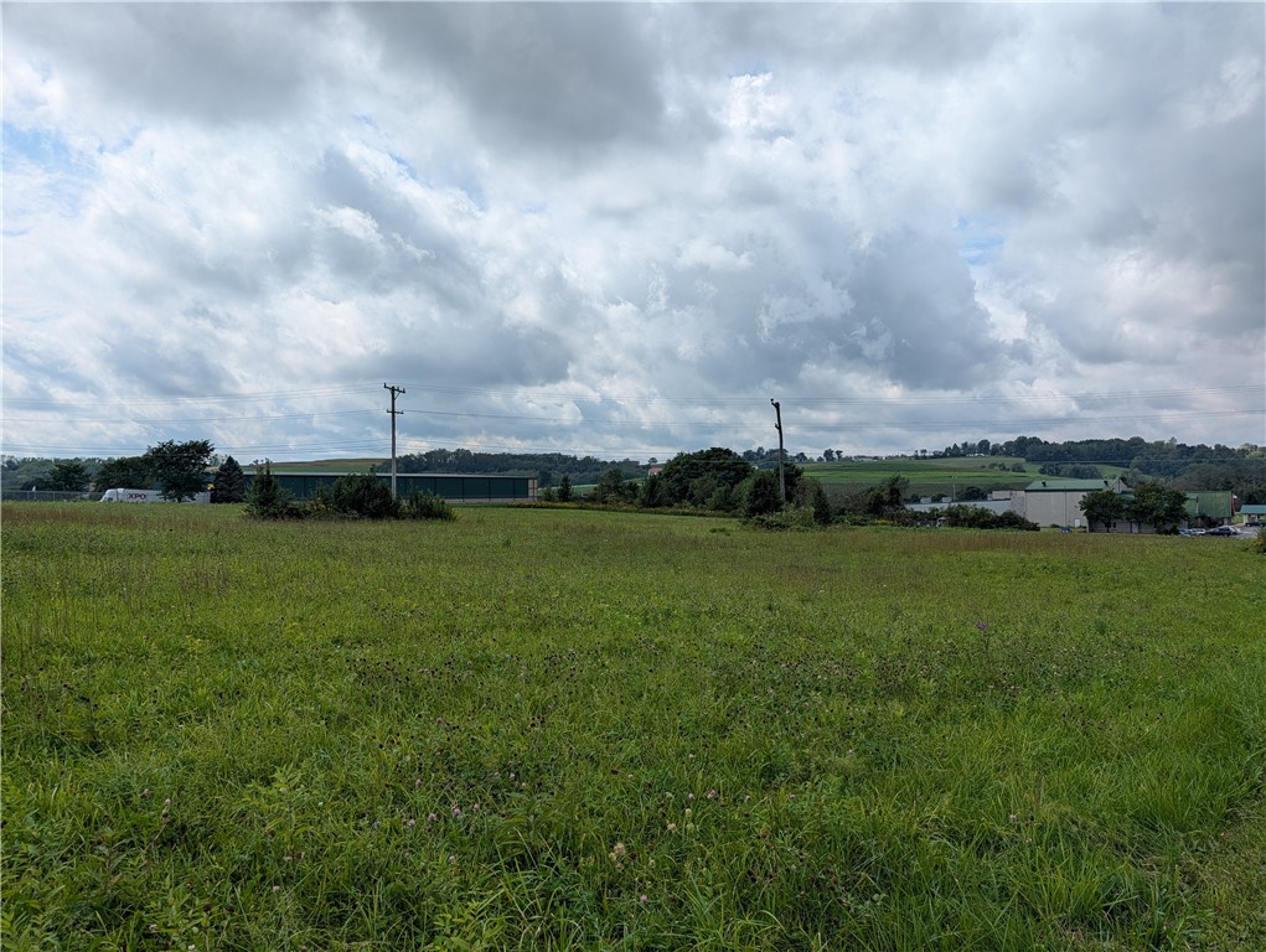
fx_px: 879
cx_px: 633
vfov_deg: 56.9
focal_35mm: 24
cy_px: 476
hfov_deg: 71.5
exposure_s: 1/1880
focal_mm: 6.9
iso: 20
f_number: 1.68
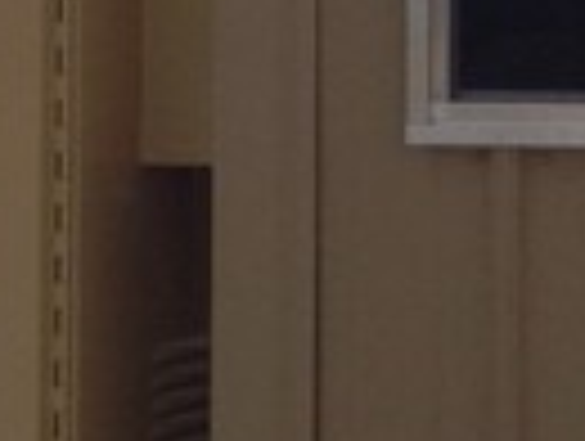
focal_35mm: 259
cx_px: 1521
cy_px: -81
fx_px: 4385
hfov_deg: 7.1
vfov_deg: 5.7
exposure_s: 1/1466
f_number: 2.4
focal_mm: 4.13
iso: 50
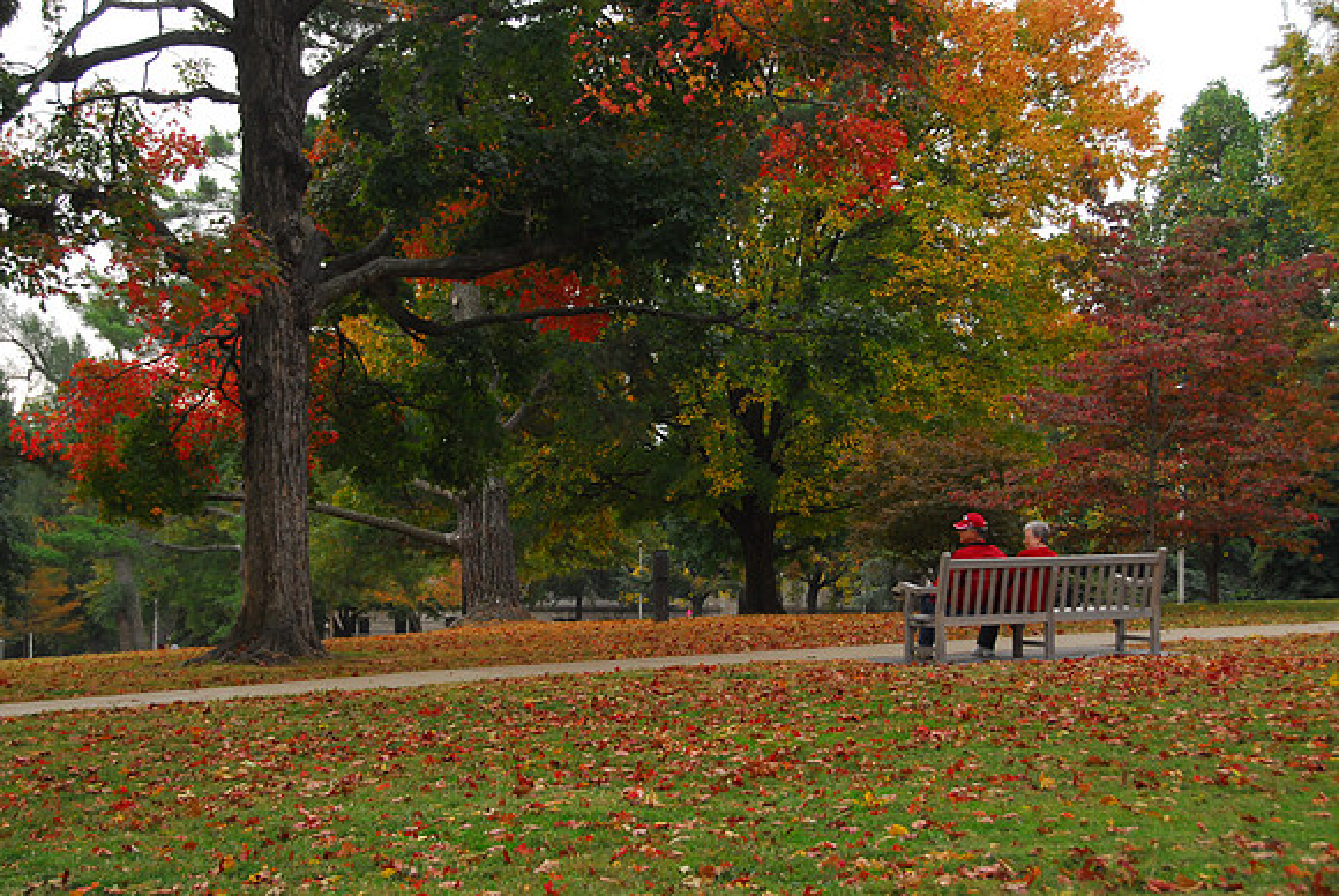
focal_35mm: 66
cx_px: 670
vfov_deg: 20.7
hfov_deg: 30.5
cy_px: 448
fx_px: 2457
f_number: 5.6
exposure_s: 1/125
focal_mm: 44
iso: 400
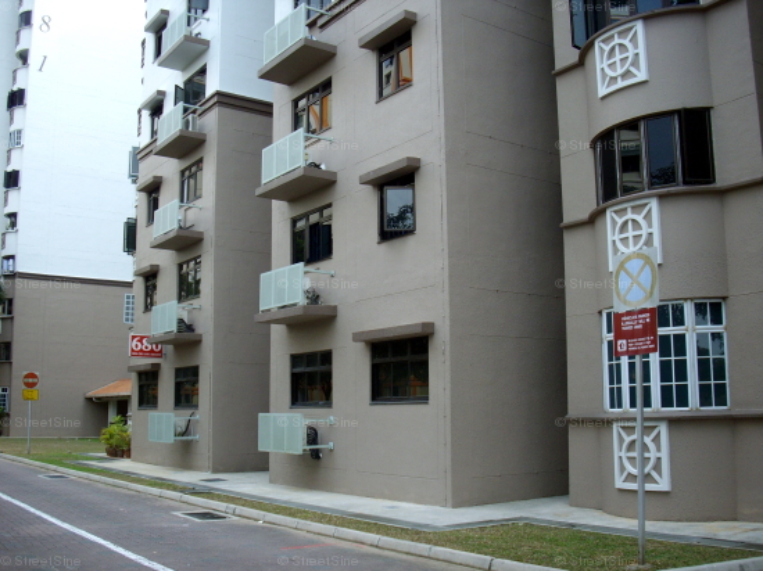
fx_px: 815
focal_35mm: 37
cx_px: 382
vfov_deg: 38.6
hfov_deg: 50.2
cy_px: 286
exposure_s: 1/125
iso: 111
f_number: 2.8
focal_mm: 6.2
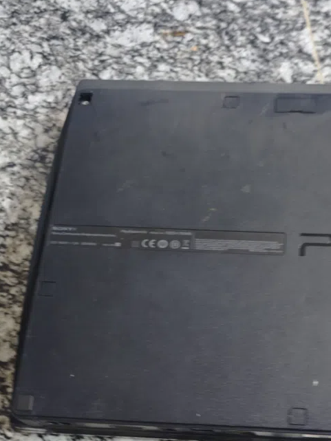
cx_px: 279
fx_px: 625
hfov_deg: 28.8
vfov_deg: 38.2
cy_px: 317
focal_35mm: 49
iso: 1600
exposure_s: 1/25
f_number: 1.63
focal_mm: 8.72
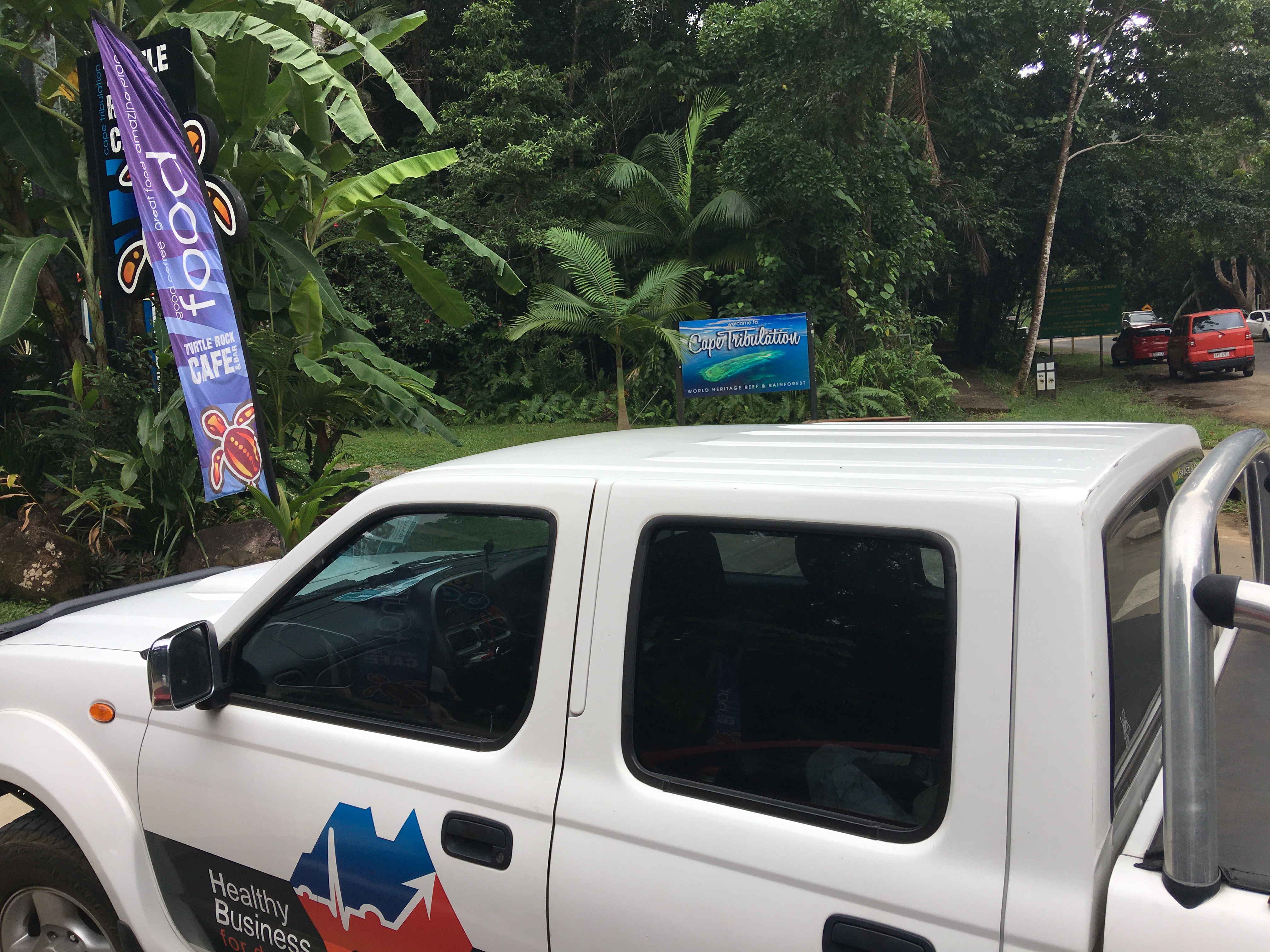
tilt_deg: -5.0
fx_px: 1064
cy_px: 476
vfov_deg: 48.2
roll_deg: +4.4
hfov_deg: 61.7
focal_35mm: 29
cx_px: 635
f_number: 2.2
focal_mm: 4.15
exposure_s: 1/327
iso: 25
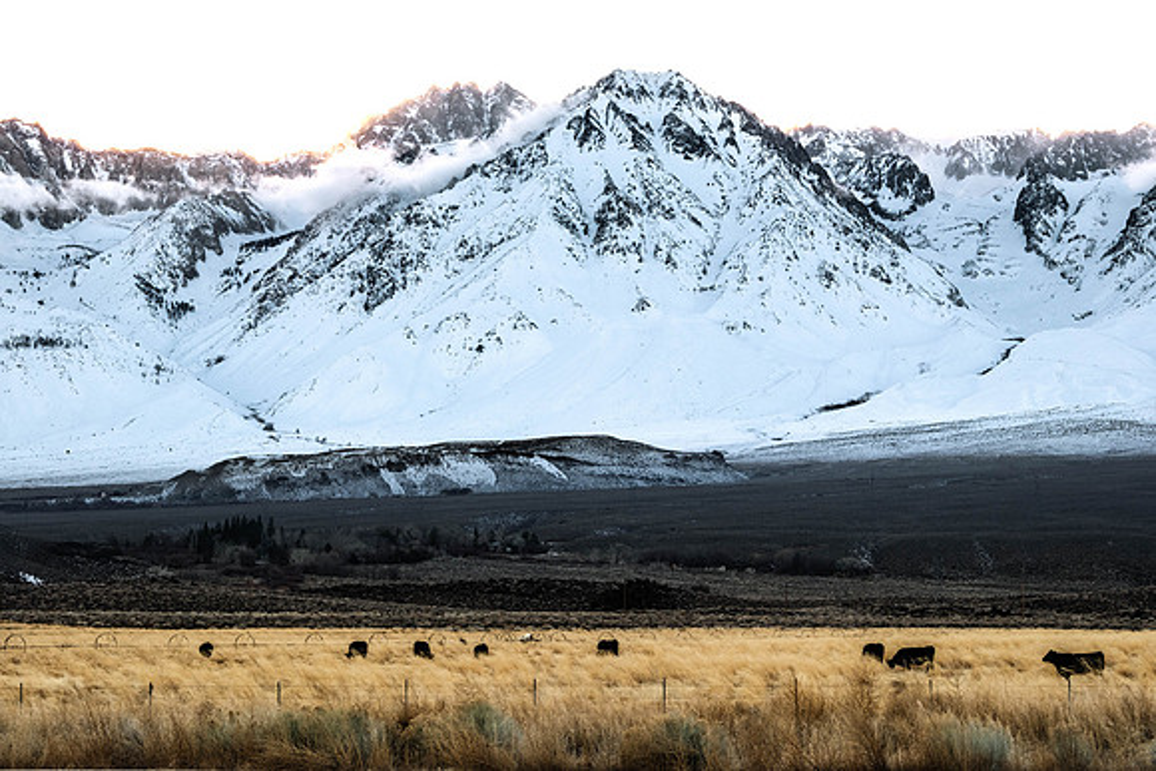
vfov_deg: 13.8
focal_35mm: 99
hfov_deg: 20.6
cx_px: 578
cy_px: 386
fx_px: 3180
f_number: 8
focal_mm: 66
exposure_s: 1/150
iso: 400
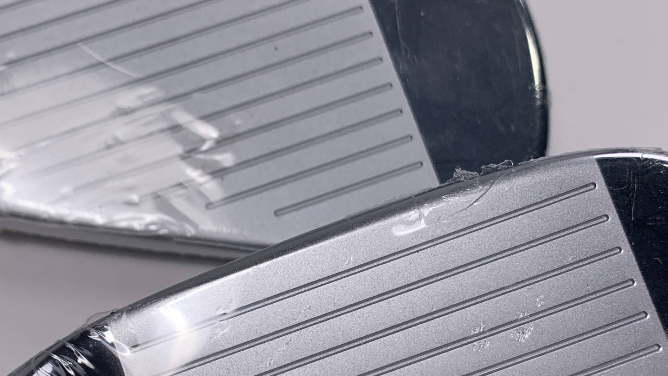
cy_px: 271
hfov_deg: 34.7
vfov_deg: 19.9
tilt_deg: -58.8
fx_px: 1063
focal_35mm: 60
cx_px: 250
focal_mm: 4.25
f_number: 1.8
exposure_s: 1/500
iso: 25
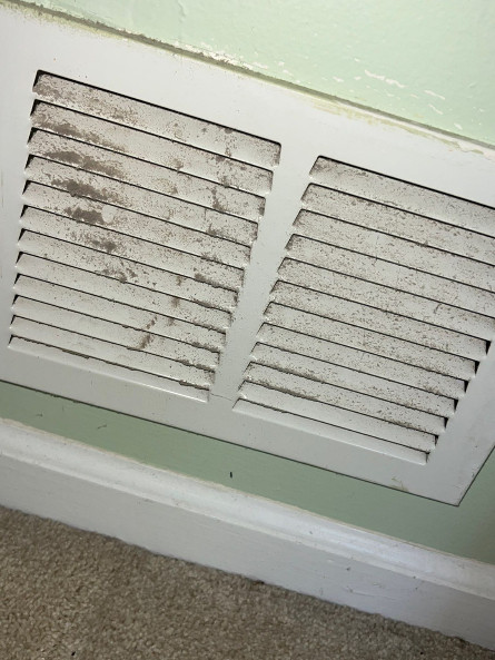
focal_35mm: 57
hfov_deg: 25.7
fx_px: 1086
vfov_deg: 33.8
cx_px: 248
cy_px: 330
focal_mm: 6.6
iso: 20
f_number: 2.8
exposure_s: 1/23
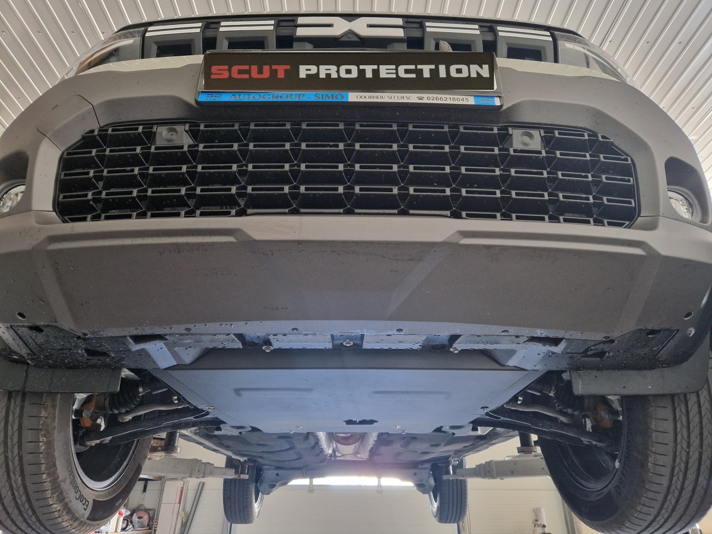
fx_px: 473
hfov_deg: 73.9
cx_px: 356
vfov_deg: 58.9
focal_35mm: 23
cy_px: 267
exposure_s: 1/50
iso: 500
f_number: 1.8
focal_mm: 5.4
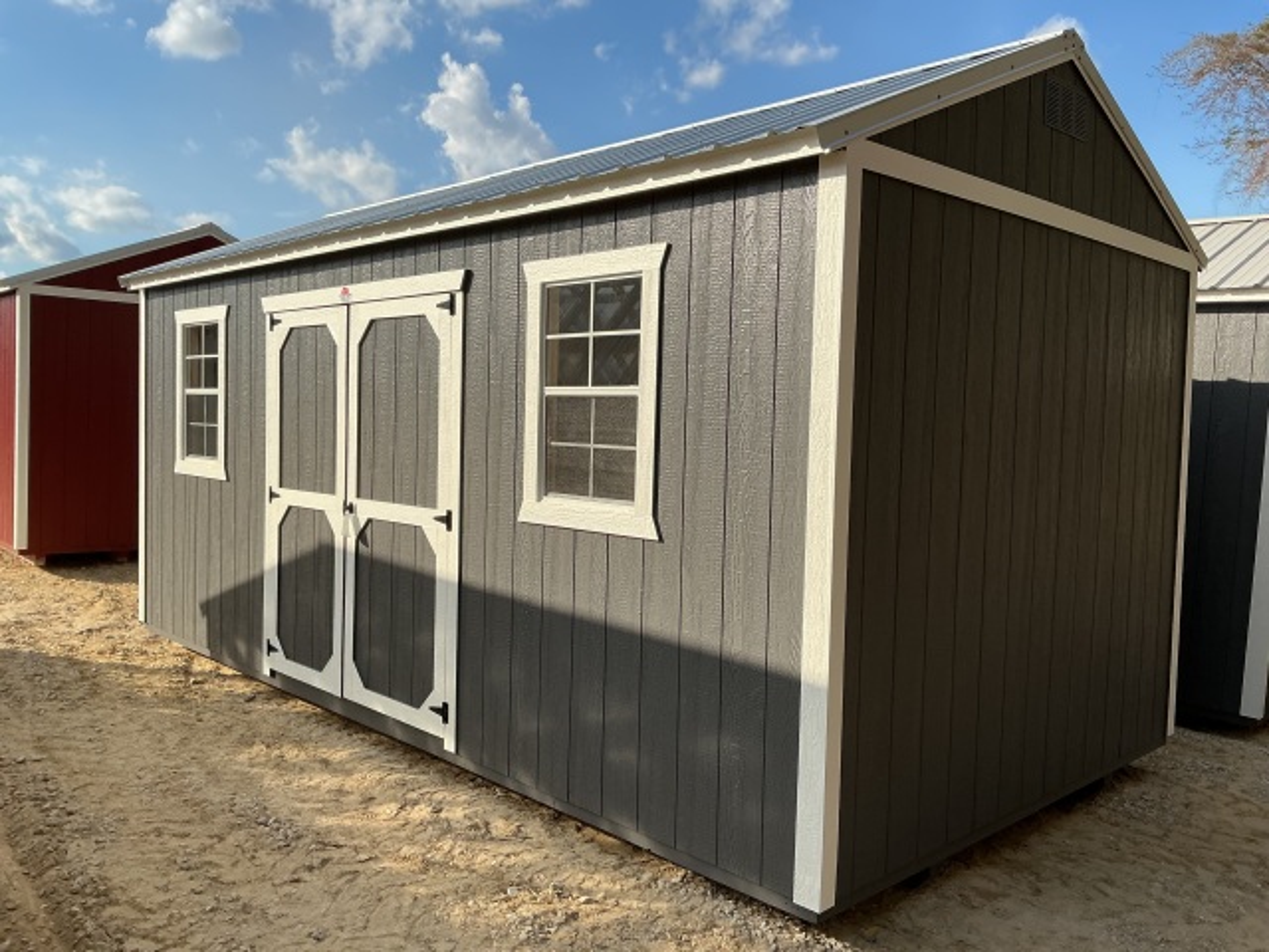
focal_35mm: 29
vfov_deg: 48.2
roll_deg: +0.5
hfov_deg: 61.7
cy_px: 476
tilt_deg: -2.7
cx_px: 634
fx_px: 1063
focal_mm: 3
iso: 25
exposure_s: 1/1912
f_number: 1.8
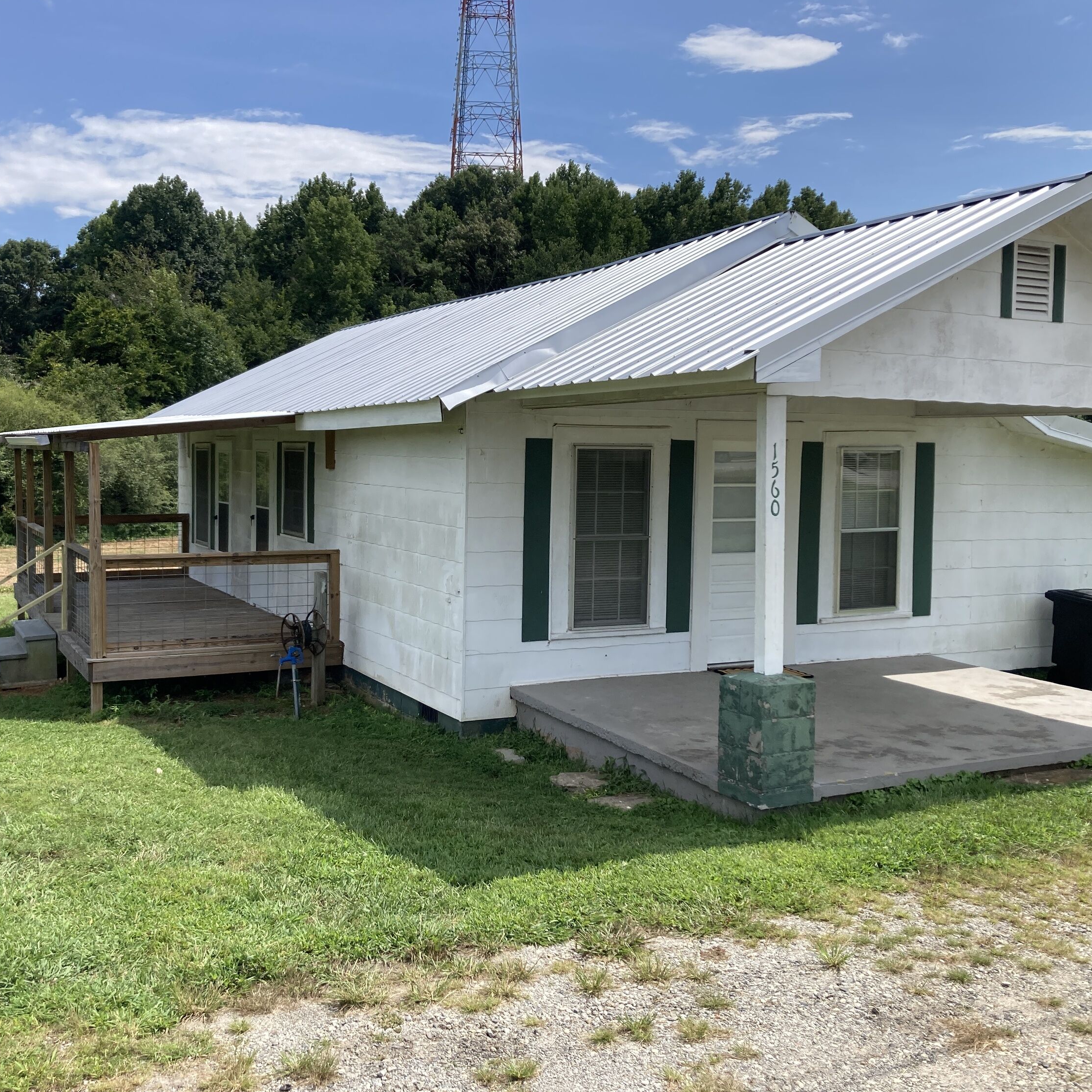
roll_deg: +0.2
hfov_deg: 48.4
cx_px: 509
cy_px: 544
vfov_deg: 48.5
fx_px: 1213
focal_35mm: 34
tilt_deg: -3.0
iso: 20
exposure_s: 1/2088
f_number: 1.8
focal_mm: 3.99
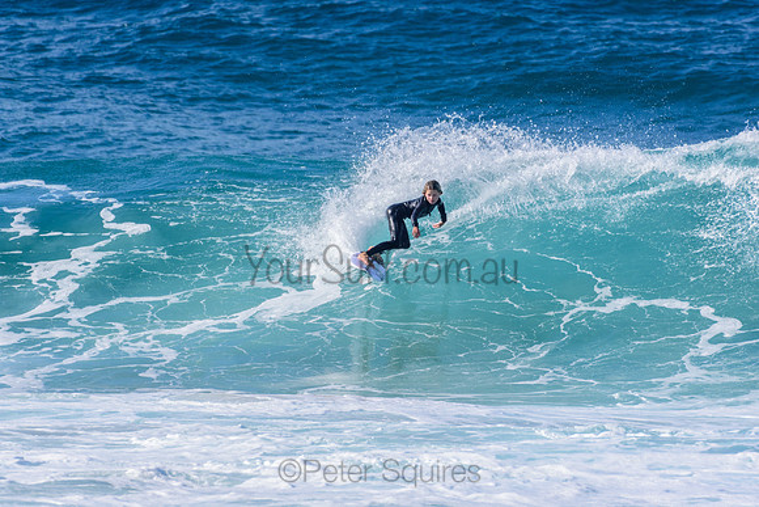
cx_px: 380
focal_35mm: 750
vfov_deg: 1.8
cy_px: 254
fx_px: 15815
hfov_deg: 2.7
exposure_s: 1/2000
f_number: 5.6
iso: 280
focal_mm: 500
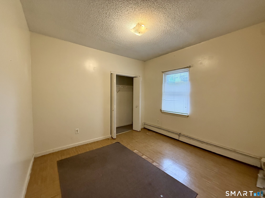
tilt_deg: -1.9
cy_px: 99
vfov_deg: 85.7
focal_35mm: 14
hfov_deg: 102.1
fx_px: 107
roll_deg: -0.1
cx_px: 132
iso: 500
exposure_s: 1/120
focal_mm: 2.22
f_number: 2.2
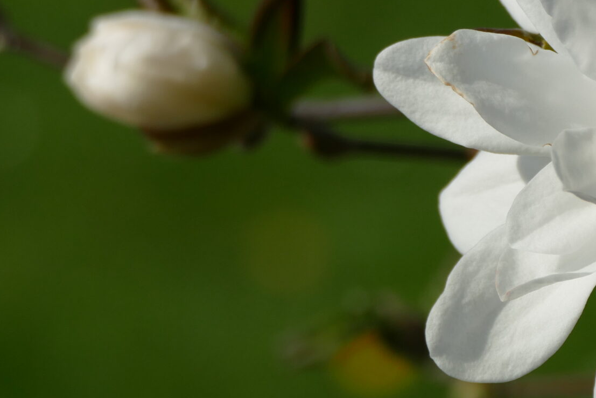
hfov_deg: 5.2
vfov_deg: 3.5
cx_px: 676
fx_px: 6506
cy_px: 159
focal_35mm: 393
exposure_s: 1/2500
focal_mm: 61.93
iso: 125
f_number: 4
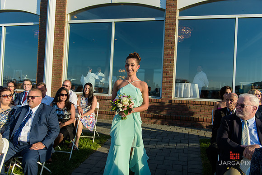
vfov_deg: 42.3
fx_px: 226
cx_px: 131
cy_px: 88
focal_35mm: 31
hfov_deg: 60.3
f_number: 3.2
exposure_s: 1/1600
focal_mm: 31
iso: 200
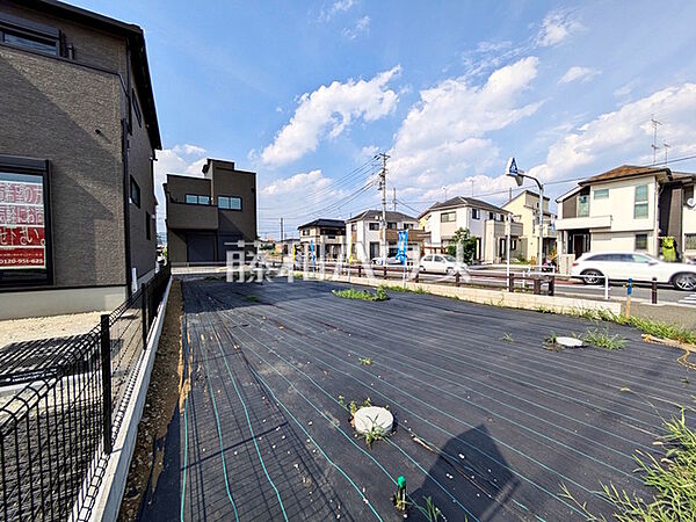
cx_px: 348
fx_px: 281
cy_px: 261
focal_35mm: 14
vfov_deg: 85.7
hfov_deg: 102.1
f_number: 2.2
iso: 45
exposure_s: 1/2747
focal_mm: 1.83
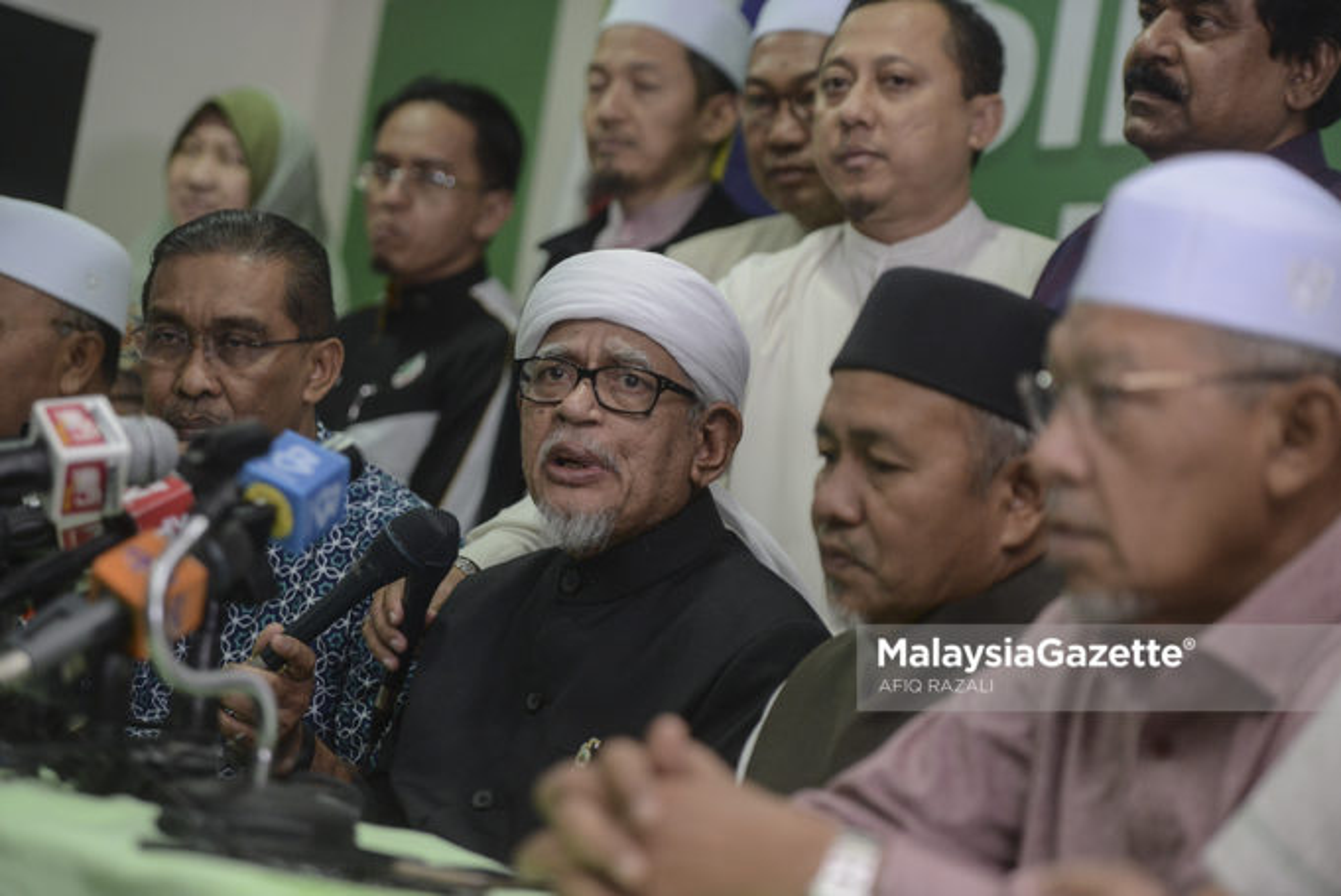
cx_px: 670
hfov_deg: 18.6
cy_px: 448
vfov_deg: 12.5
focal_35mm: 110
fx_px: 4100
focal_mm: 110
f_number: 2.8
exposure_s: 1/250
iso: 2500
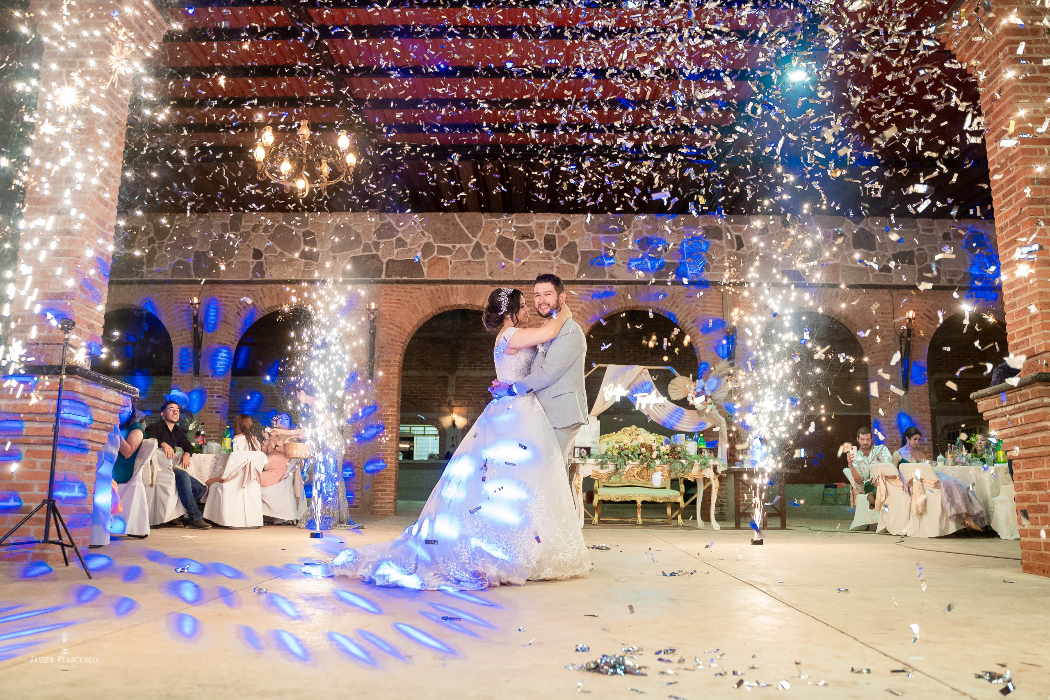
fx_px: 817
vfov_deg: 46.4
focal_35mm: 28
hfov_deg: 65.5
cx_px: 525
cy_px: 350
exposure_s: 1/320
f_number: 2.8
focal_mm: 28
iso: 5000
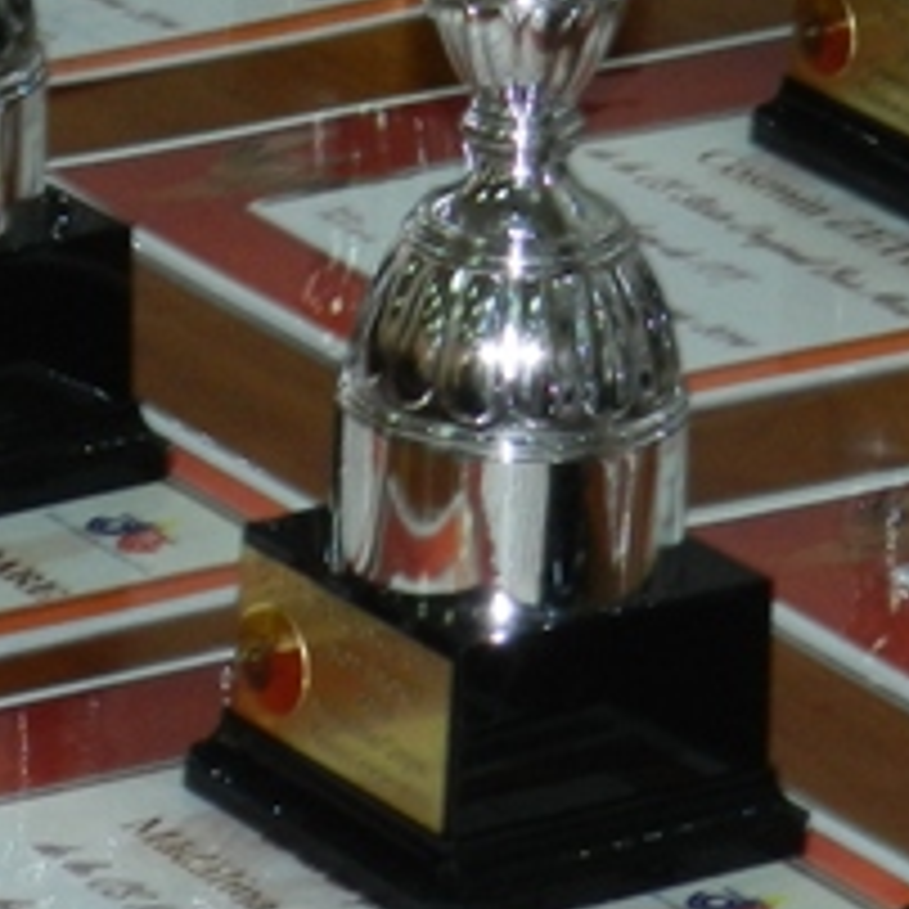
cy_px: -634
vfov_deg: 5.1
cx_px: -580
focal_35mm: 341
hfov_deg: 5.1
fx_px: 10131
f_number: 4.8
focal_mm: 13.5
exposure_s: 1/30
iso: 200
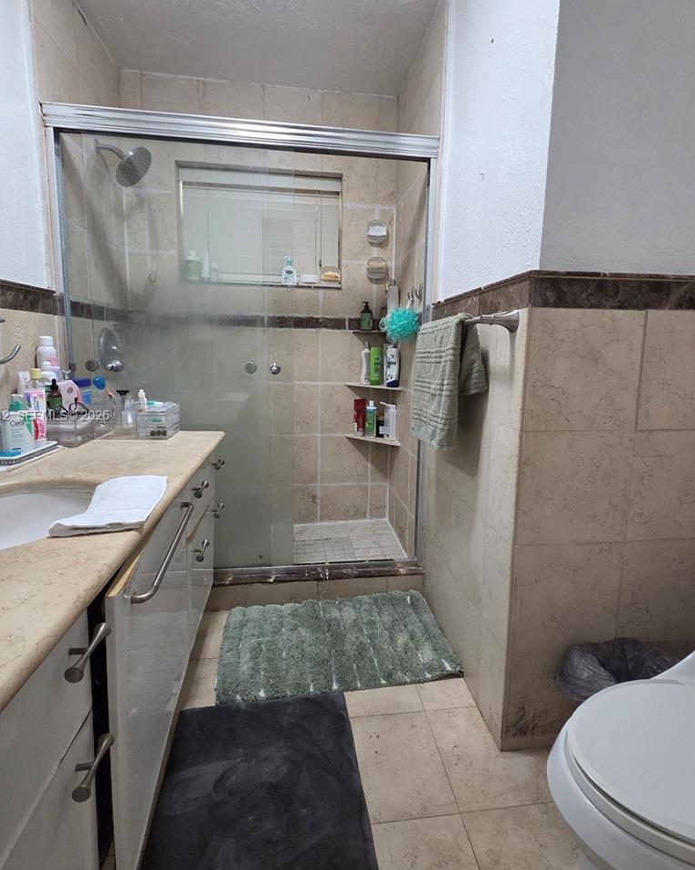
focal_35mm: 16
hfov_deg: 80.3
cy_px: 417
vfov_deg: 93.1
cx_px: 352
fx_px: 412
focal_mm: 2.2
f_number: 2.2
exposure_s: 1/60
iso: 320
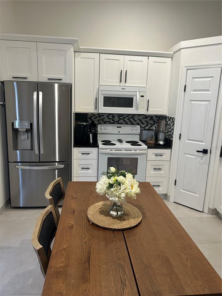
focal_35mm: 26
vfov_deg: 67.3
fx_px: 222
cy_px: 148
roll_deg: -3.7
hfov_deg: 53.1
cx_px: 111
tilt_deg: -11.2
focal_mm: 5.7
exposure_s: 1/60
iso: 160
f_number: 1.5
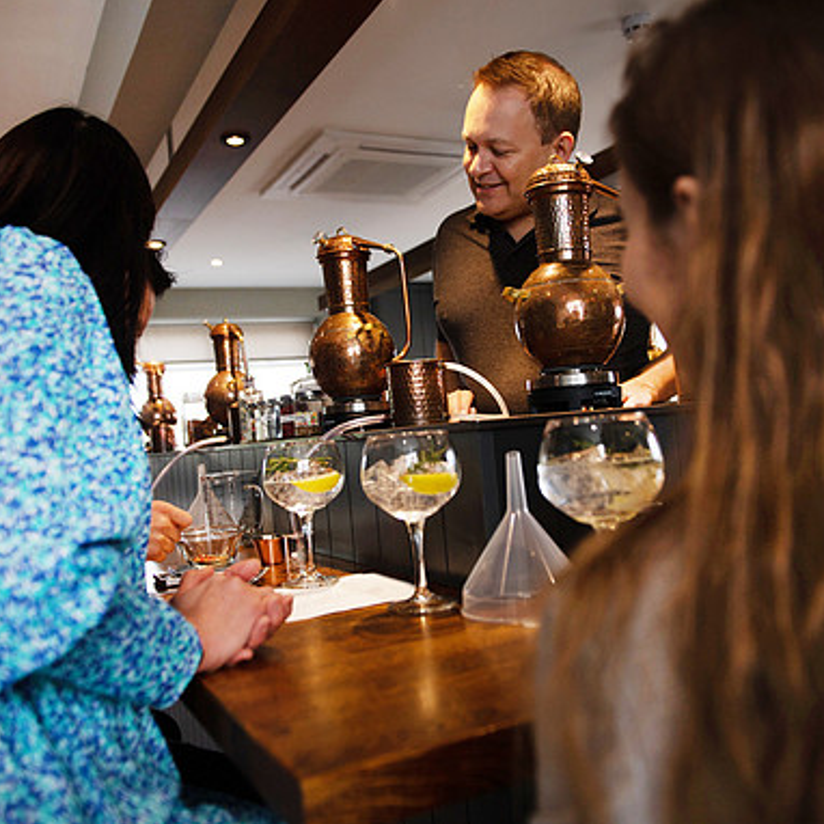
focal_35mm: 31
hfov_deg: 52.5
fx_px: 835
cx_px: 436
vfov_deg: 52.5
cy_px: 411
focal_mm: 24
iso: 320
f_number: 2.8
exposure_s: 1/250
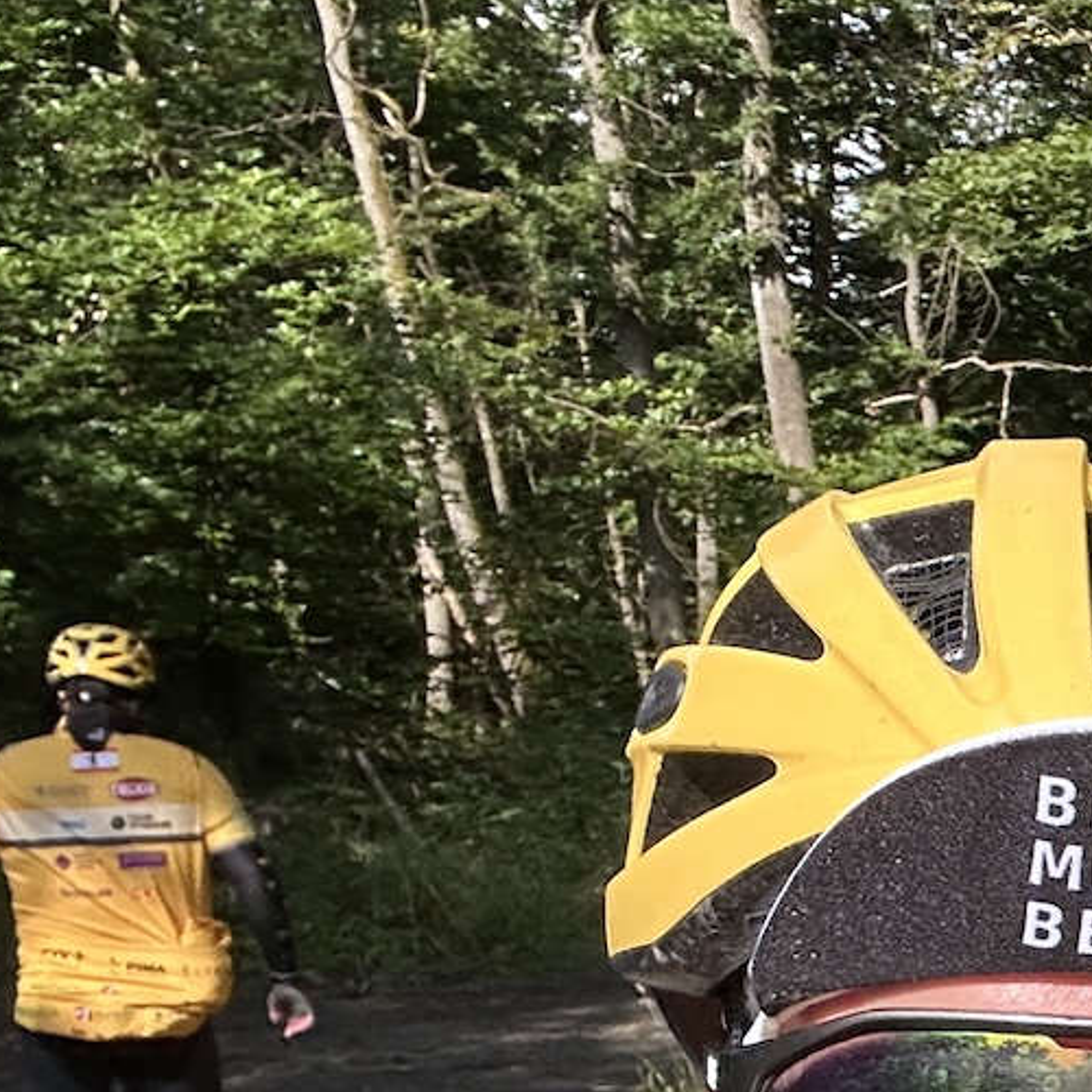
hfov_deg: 17.8
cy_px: 1155
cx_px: 1839
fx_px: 2927
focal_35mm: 82
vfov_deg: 20.3
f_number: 1.9
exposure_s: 1/931
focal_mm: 2.69
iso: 25
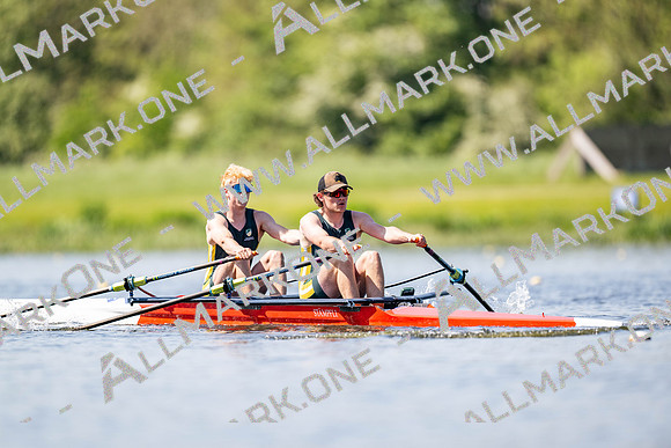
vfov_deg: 2.3
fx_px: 11185
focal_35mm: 600
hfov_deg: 3.4
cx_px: 336
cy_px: 224
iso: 360
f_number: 4
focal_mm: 600
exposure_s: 1/2500
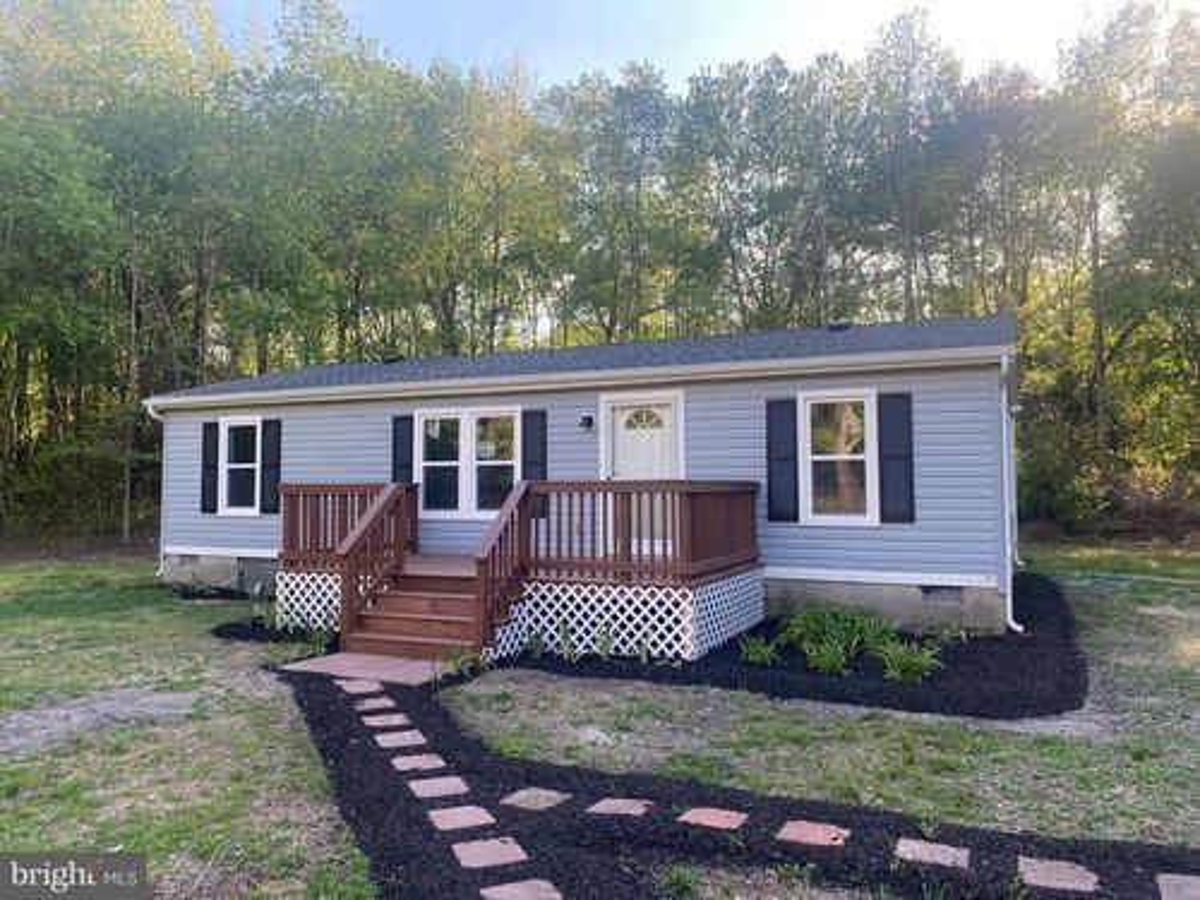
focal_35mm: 26
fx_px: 901
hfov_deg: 67.3
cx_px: 600
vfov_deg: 53.1
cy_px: 450
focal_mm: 4.25
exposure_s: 1/321
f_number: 1.8
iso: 32
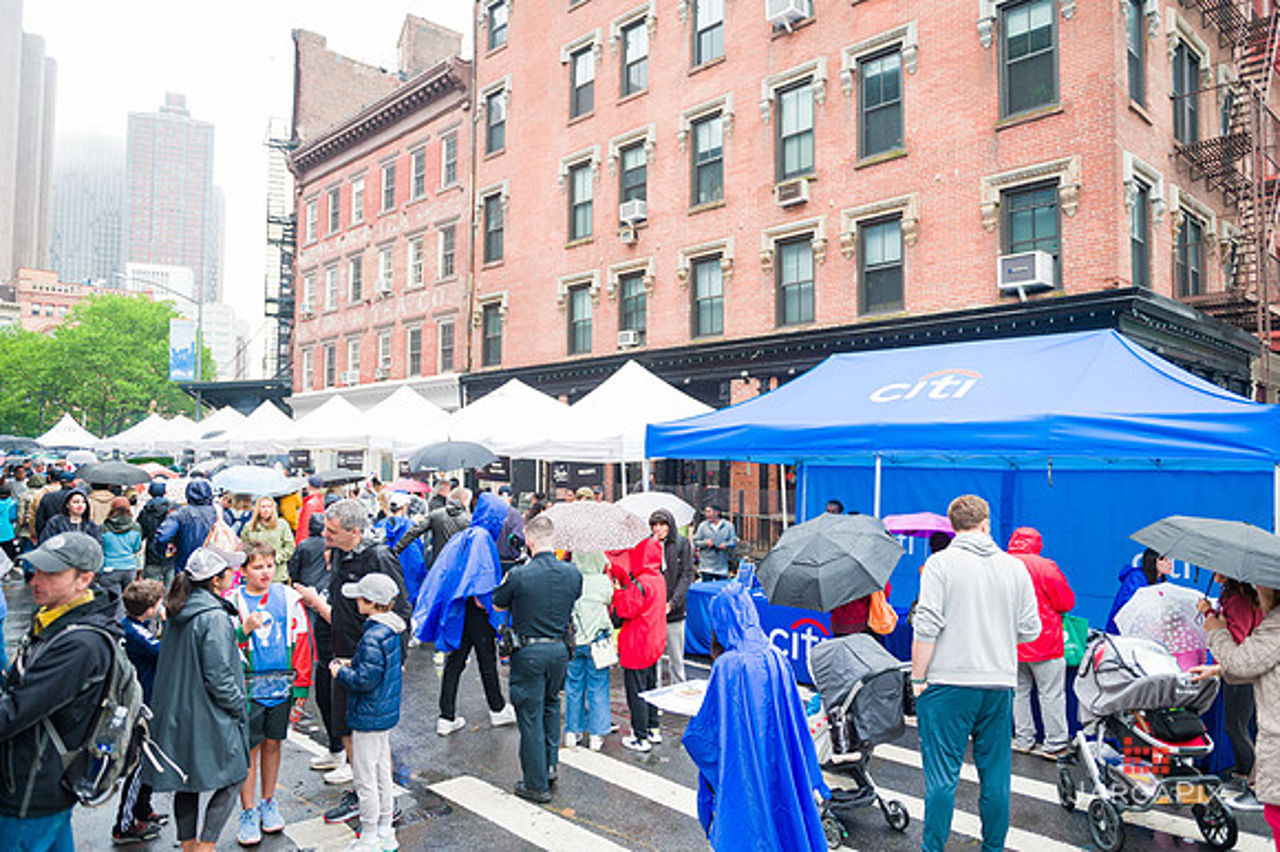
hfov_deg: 73.8
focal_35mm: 24
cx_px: 640
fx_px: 853
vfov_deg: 53.1
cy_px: 426
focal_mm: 24
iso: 400
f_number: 3.2
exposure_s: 1/640
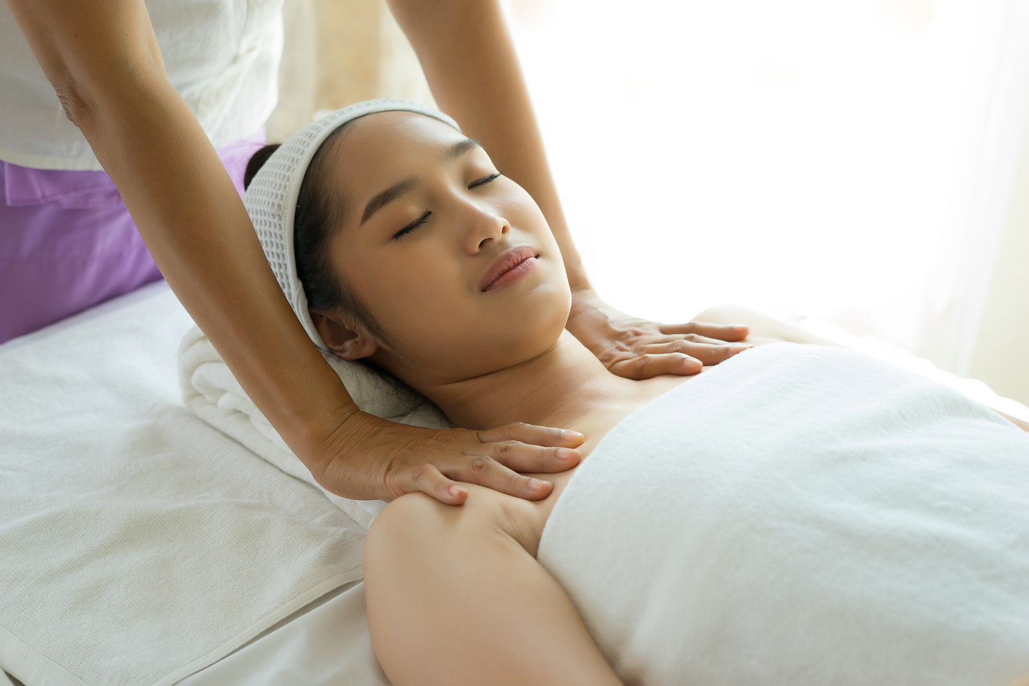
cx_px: 514
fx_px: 1429
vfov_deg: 27.0
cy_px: 343
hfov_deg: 39.6
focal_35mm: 50
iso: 400
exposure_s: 1/160
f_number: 3.5
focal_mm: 50
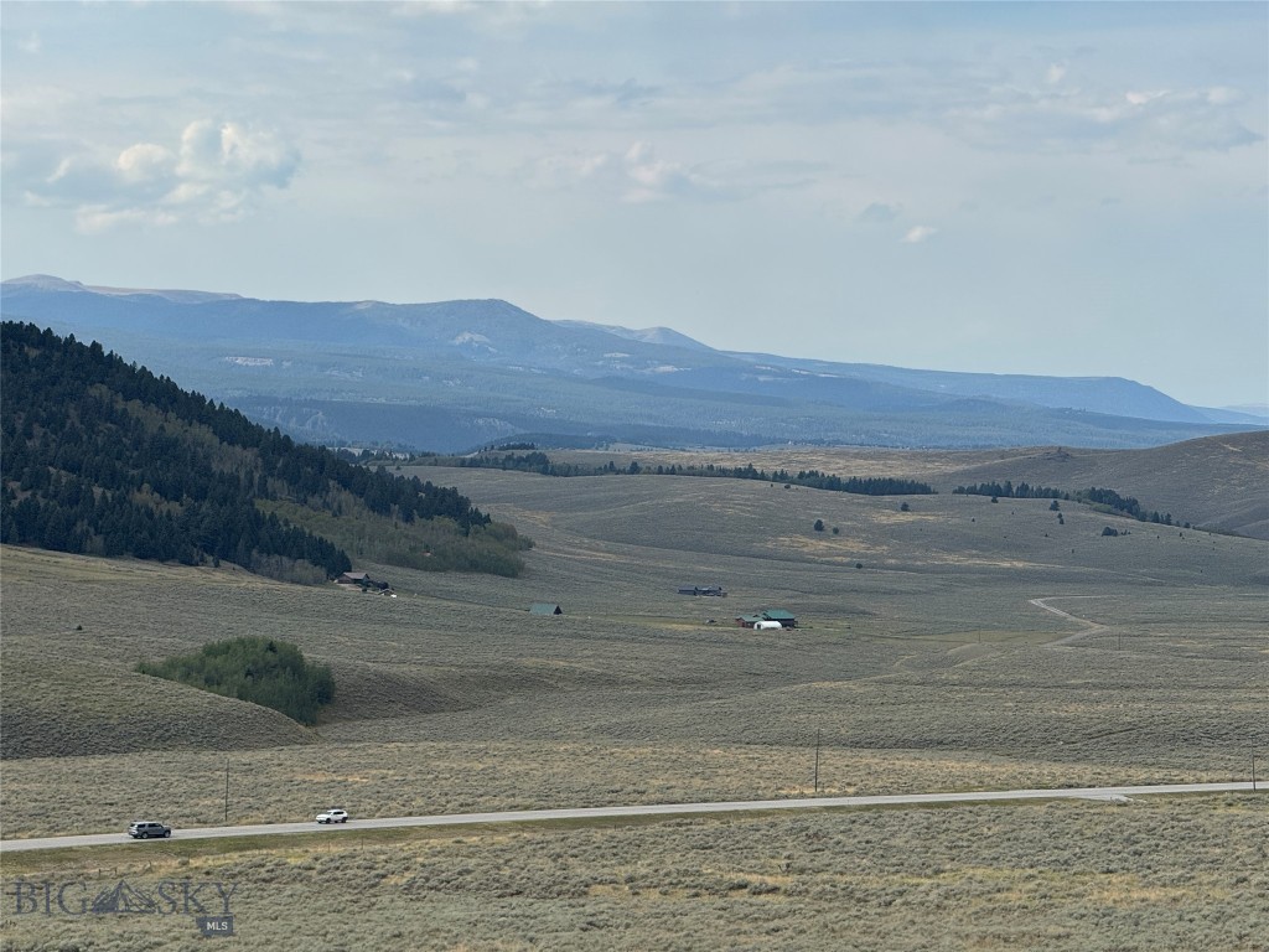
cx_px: 634
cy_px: 476
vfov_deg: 12.3
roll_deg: -1.3
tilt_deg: -1.6
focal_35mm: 120
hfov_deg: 16.4
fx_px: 4399
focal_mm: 15.66
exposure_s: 1/1689
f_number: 2.8
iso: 50
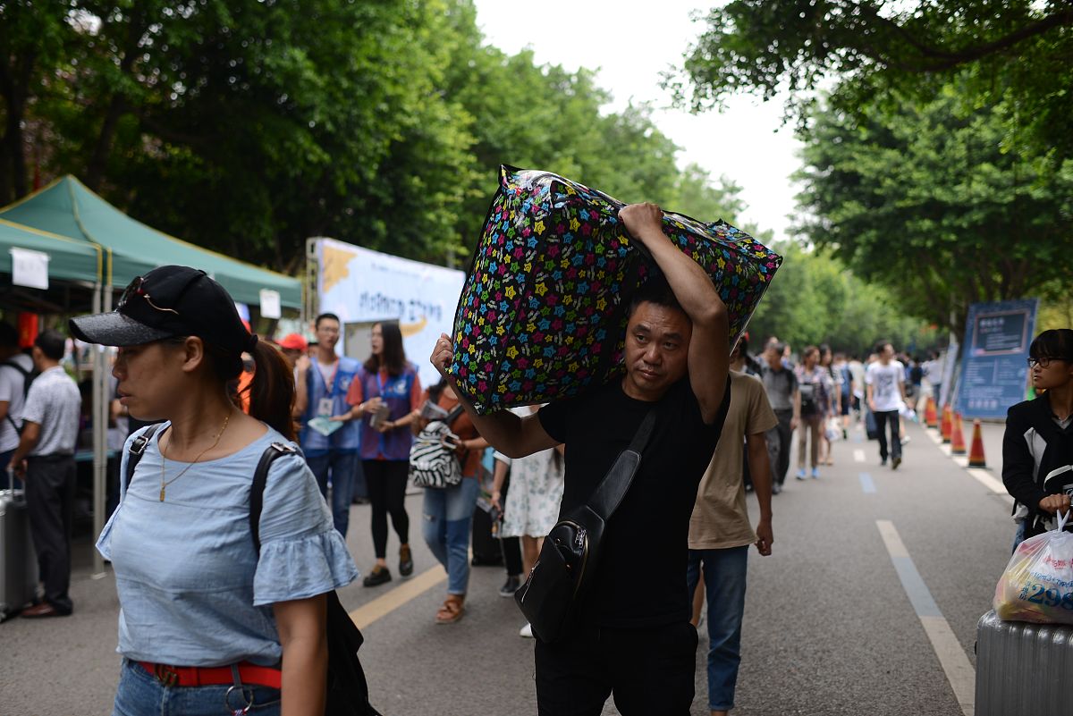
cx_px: 536
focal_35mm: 35
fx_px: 1044
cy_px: 358
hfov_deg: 54.4
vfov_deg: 37.9
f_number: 2.8
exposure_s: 1/250
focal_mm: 35
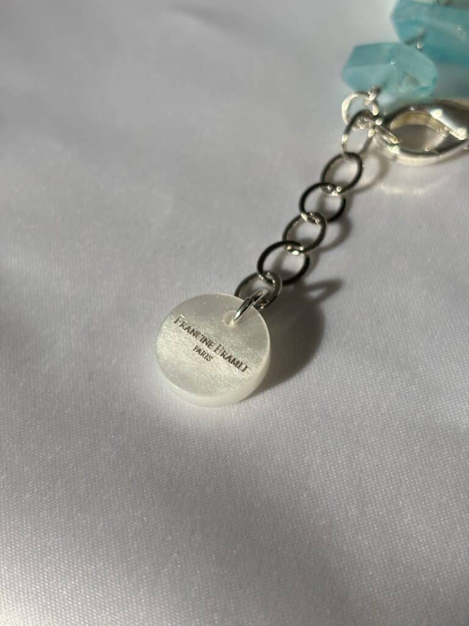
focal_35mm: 52
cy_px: 313
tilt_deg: -56.1
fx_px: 939
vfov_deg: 36.8
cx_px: 234
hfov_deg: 28.0
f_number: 1.6
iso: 32
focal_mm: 5.96
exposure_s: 1/464
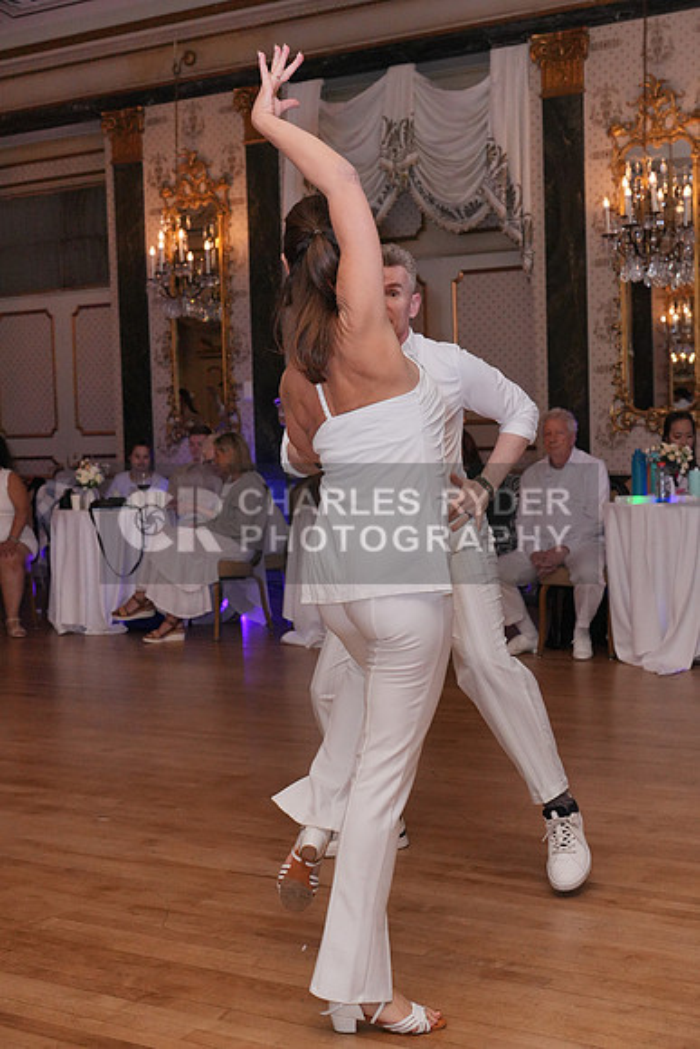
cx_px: 350
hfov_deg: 27.0
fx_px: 1457
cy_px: 524
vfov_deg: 39.6
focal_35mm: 50
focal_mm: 50
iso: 5000
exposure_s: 1/250
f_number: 5.6
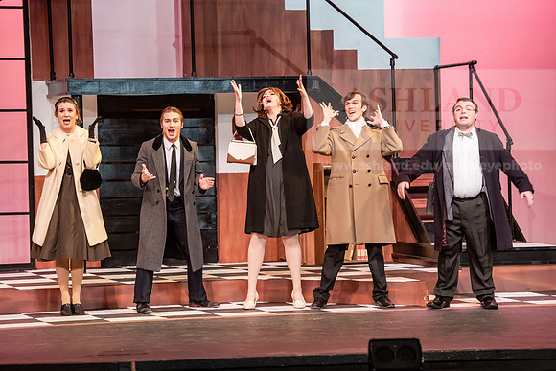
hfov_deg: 15.8
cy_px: 186
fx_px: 2008
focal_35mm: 130
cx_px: 278
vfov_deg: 10.6
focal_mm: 130
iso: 3200
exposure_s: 1/200
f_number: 3.2
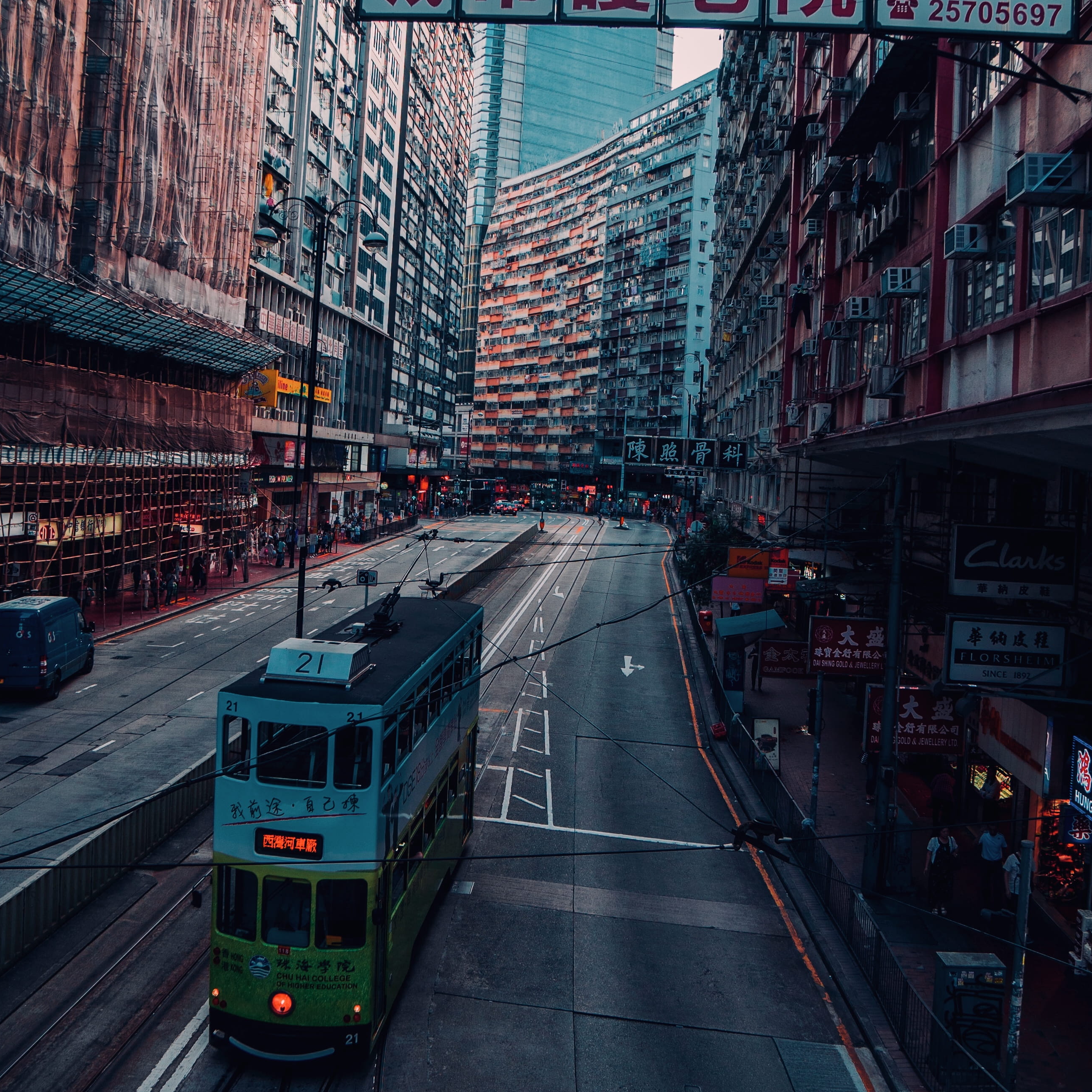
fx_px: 1106
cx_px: 542
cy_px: 448
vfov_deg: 52.2
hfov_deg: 52.5
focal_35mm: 31
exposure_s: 1/160
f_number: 4.5
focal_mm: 16
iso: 200
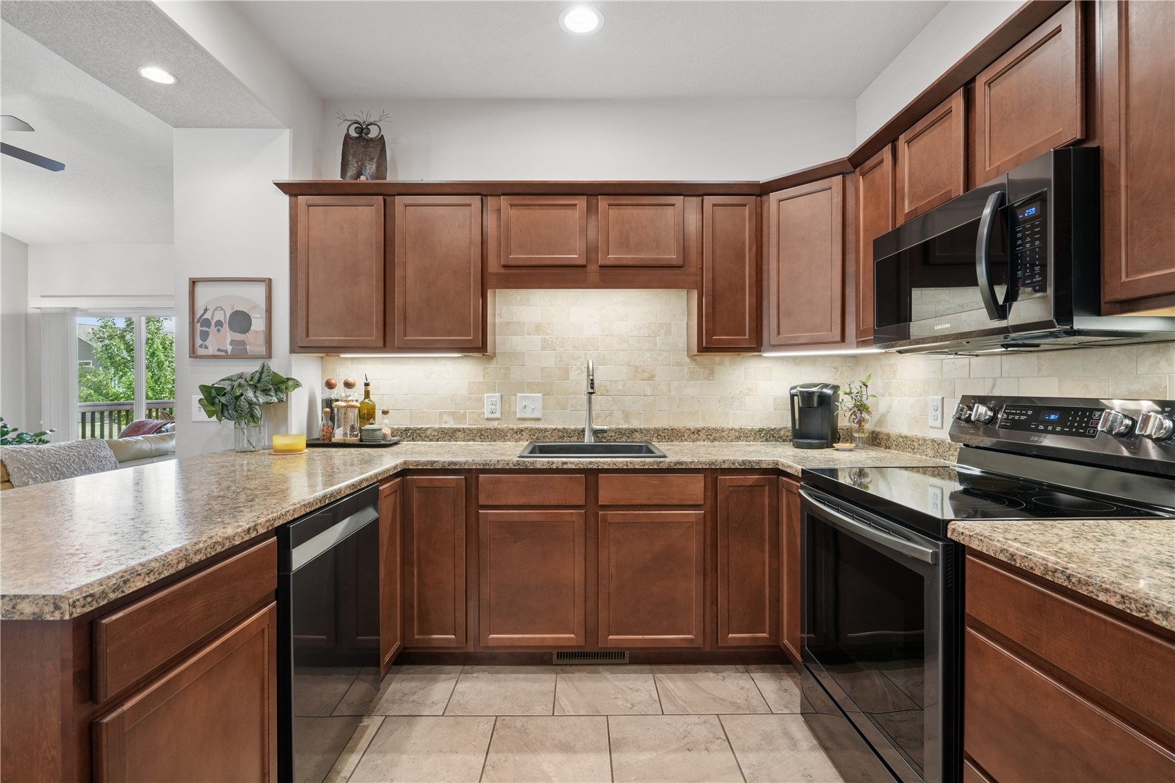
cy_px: 392
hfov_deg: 93.3
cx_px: 588
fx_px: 555
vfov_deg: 70.4
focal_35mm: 17
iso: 400
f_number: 9
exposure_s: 1/5
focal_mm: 17
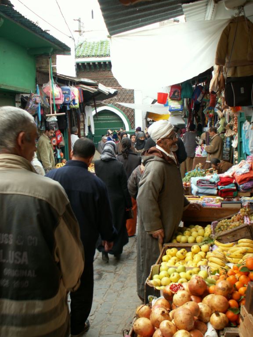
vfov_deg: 52.6
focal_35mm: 35
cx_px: 126
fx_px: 341
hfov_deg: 40.7
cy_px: 168
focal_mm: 5.86
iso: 50
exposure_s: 1/40
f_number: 2.8
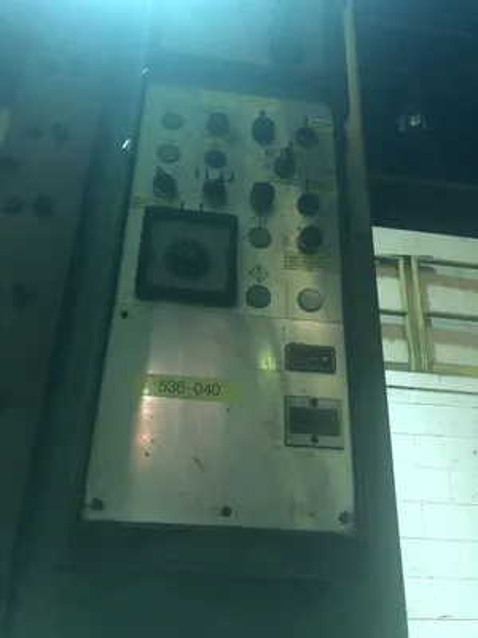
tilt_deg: +27.3
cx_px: 239
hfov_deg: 49.7
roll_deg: -3.3
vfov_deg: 63.4
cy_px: 319
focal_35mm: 28
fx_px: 516
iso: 100
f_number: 1.8
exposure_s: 1/5
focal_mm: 4
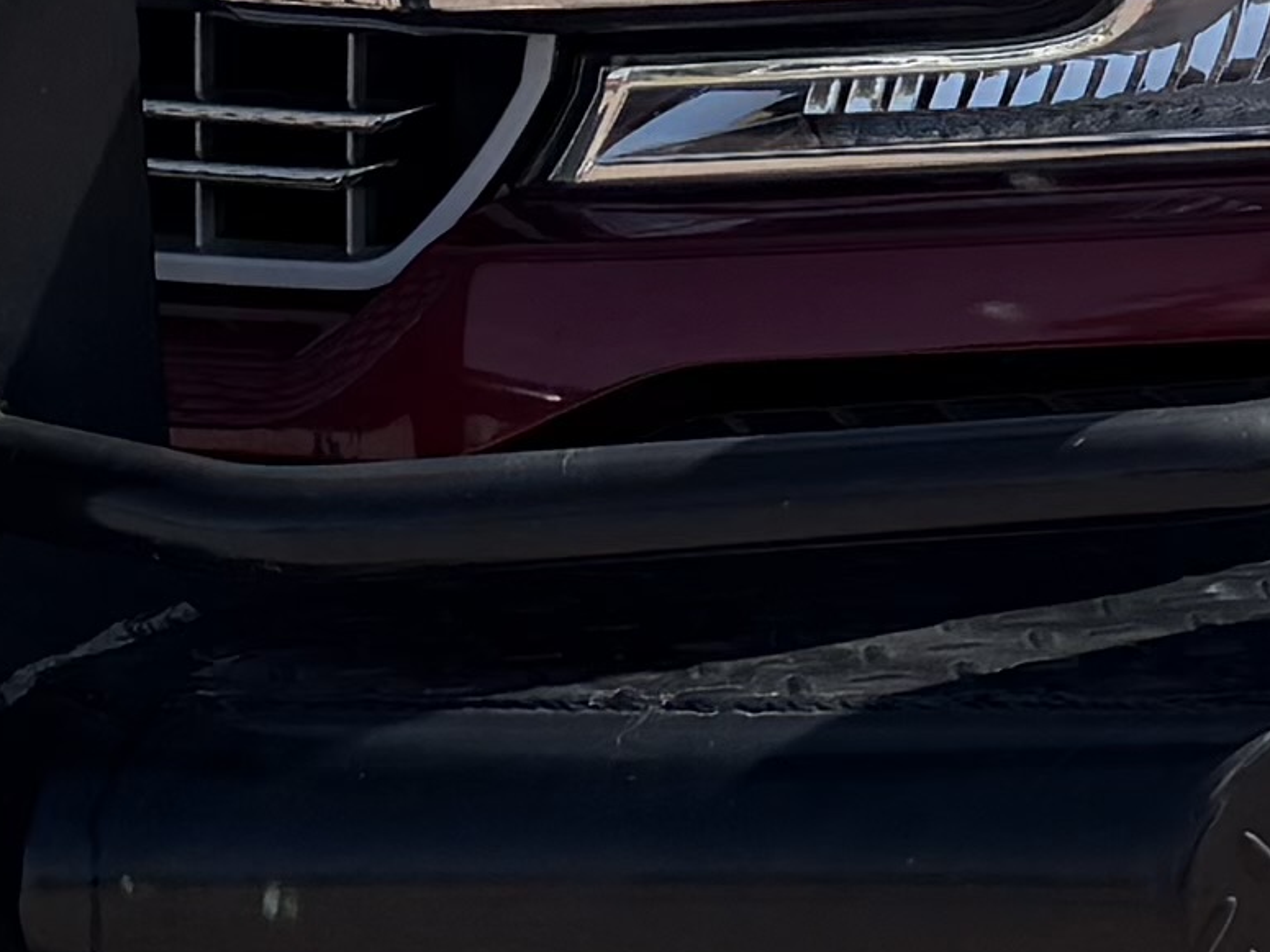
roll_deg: -0.3
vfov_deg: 8.2
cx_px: 1642
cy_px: -469
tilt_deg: -7.0
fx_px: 6493
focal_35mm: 177
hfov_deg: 10.9
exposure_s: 1/4167
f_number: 1.78
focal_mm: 6.76
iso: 80
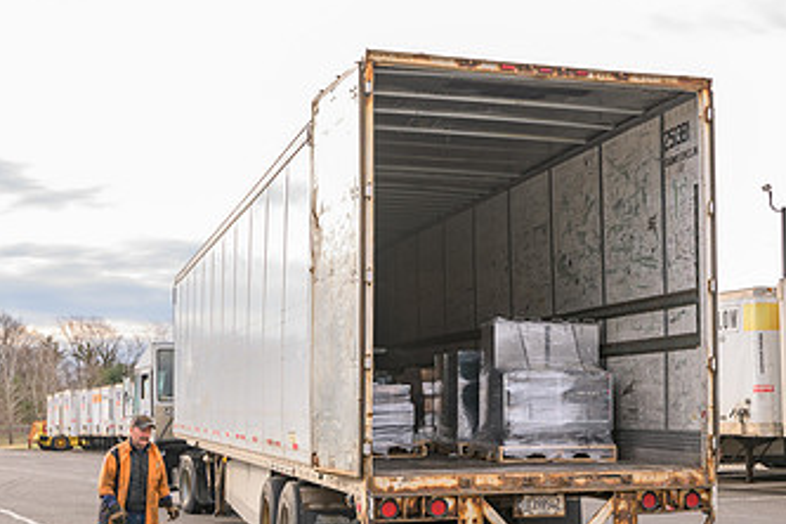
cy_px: 329
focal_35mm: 61
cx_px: 512
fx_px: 1332
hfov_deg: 32.7
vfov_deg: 22.2
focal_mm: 35
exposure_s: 1/100
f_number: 4
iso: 64
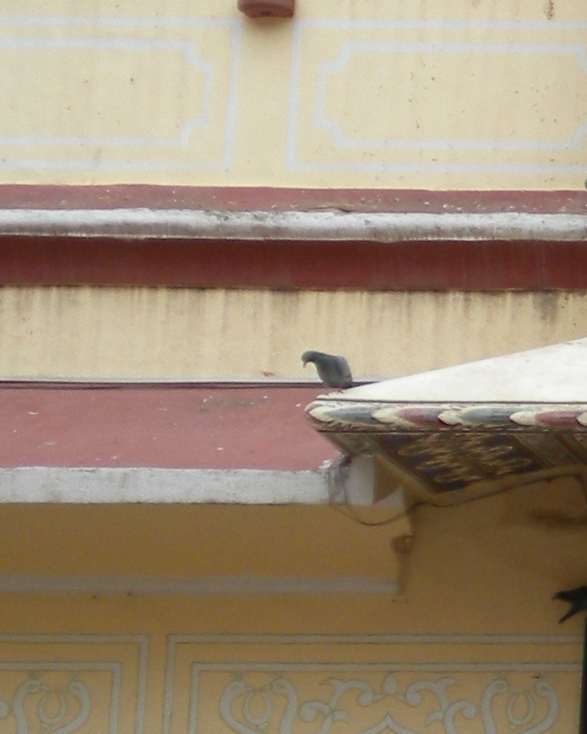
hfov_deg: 8.7
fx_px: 3649
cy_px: 448
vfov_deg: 11.5
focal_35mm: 168
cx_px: 1137
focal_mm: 7.4
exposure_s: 1/107
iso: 80
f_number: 3.5
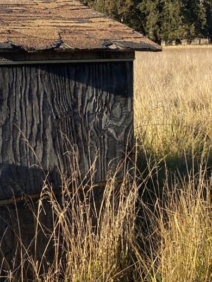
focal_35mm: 75
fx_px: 612
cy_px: 58
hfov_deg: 19.1
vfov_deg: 25.6
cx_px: -4
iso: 32
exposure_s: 1/1484
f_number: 1.8
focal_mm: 4.25
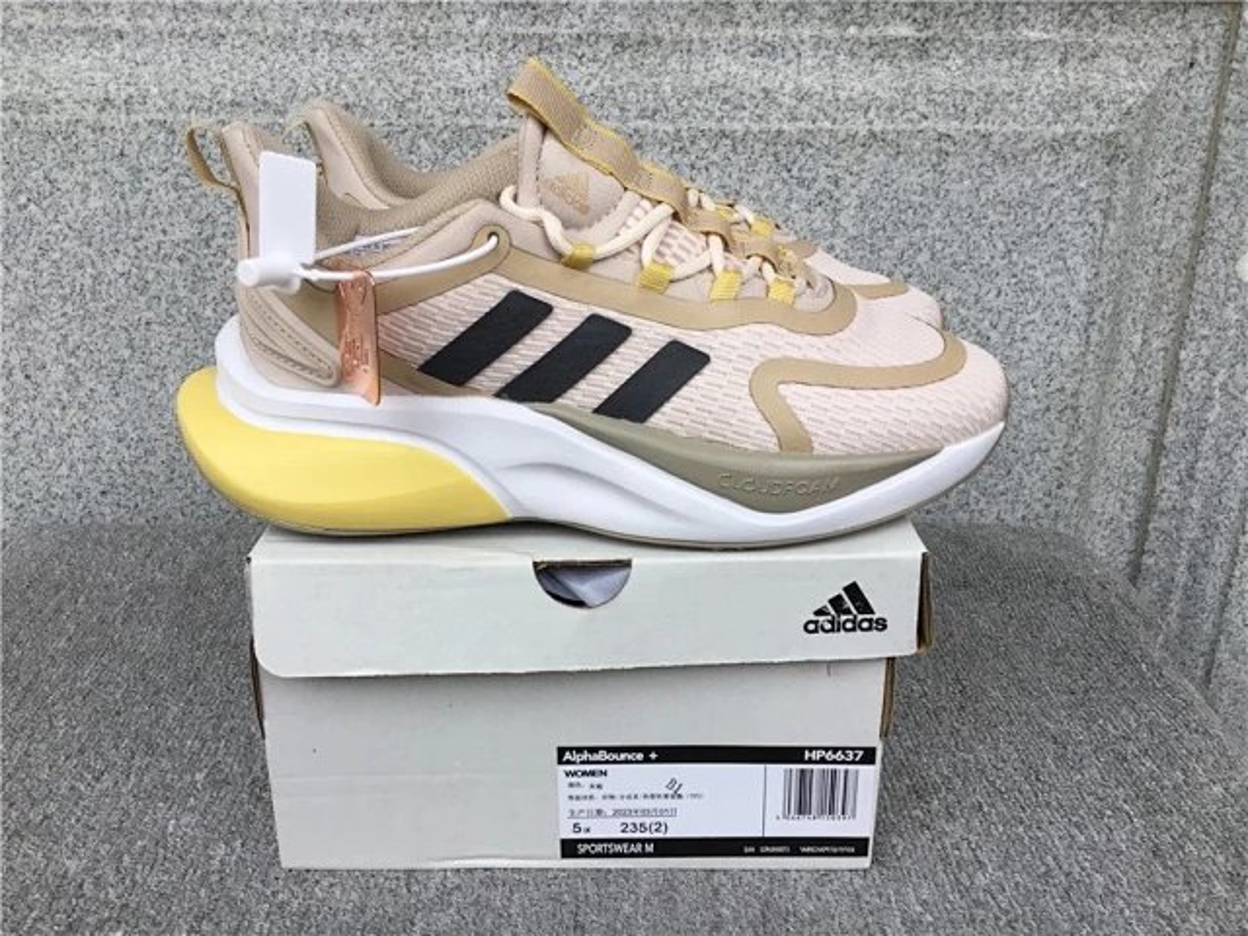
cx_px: 624
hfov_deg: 58.4
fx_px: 1118
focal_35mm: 31
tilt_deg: -21.1
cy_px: 468
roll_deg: -0.5
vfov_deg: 45.4
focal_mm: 3.3
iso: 25
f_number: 2.4
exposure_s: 1/245
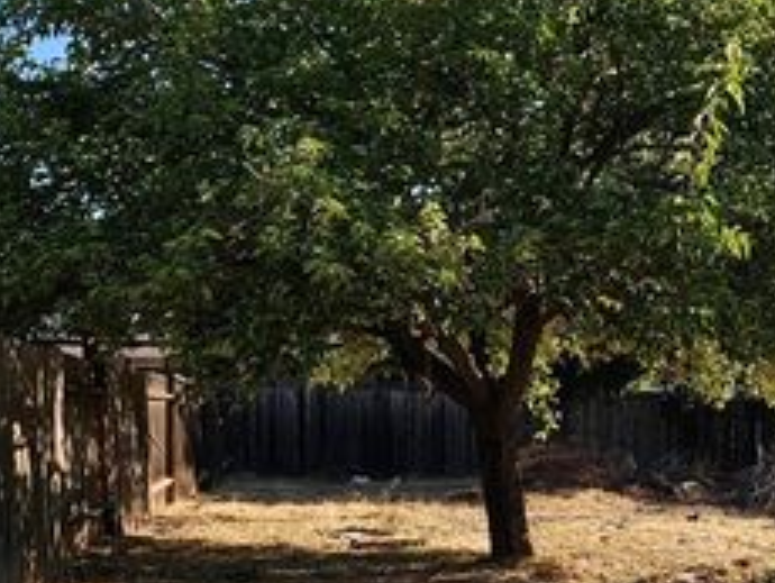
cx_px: 633
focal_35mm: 64
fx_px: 1434
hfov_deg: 29.5
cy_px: 489
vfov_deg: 22.6
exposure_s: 1/447
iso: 10
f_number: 1.7
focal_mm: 6.3
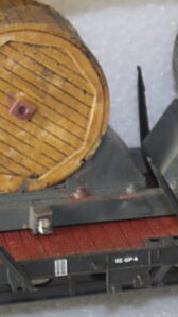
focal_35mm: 291
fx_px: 2444
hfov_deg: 4.2
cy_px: 43
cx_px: -67
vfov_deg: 7.4
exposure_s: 1/60
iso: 100
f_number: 3.5
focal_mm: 14
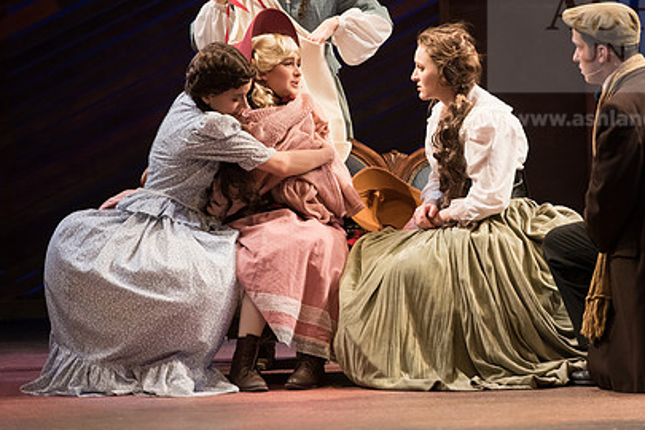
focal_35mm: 272
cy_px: 152
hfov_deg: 7.6
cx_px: 440
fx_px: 4873
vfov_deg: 5.1
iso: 3200
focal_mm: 190
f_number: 3.5
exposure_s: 1/400
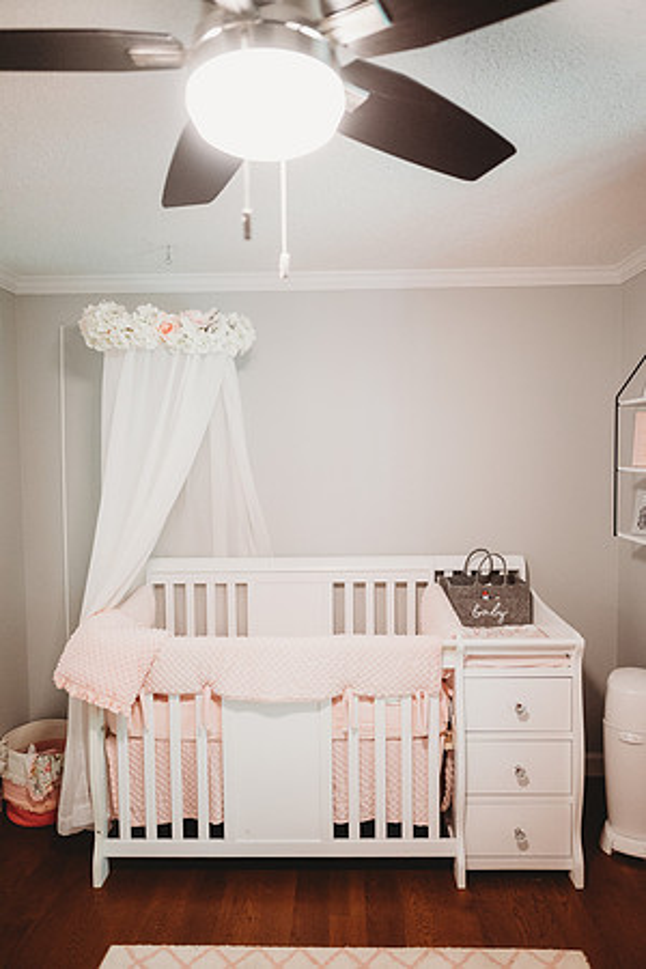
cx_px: 323
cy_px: 484
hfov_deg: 53.1
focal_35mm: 24
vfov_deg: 73.7
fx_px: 646
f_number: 2.2
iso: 3200
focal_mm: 24
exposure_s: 1/160
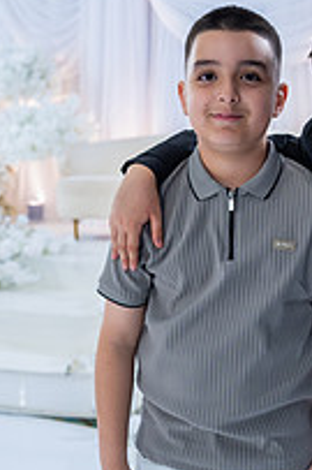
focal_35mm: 62
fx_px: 807
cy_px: 245
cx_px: 291
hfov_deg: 21.3
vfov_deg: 32.4
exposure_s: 1/160
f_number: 3.2
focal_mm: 28
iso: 640
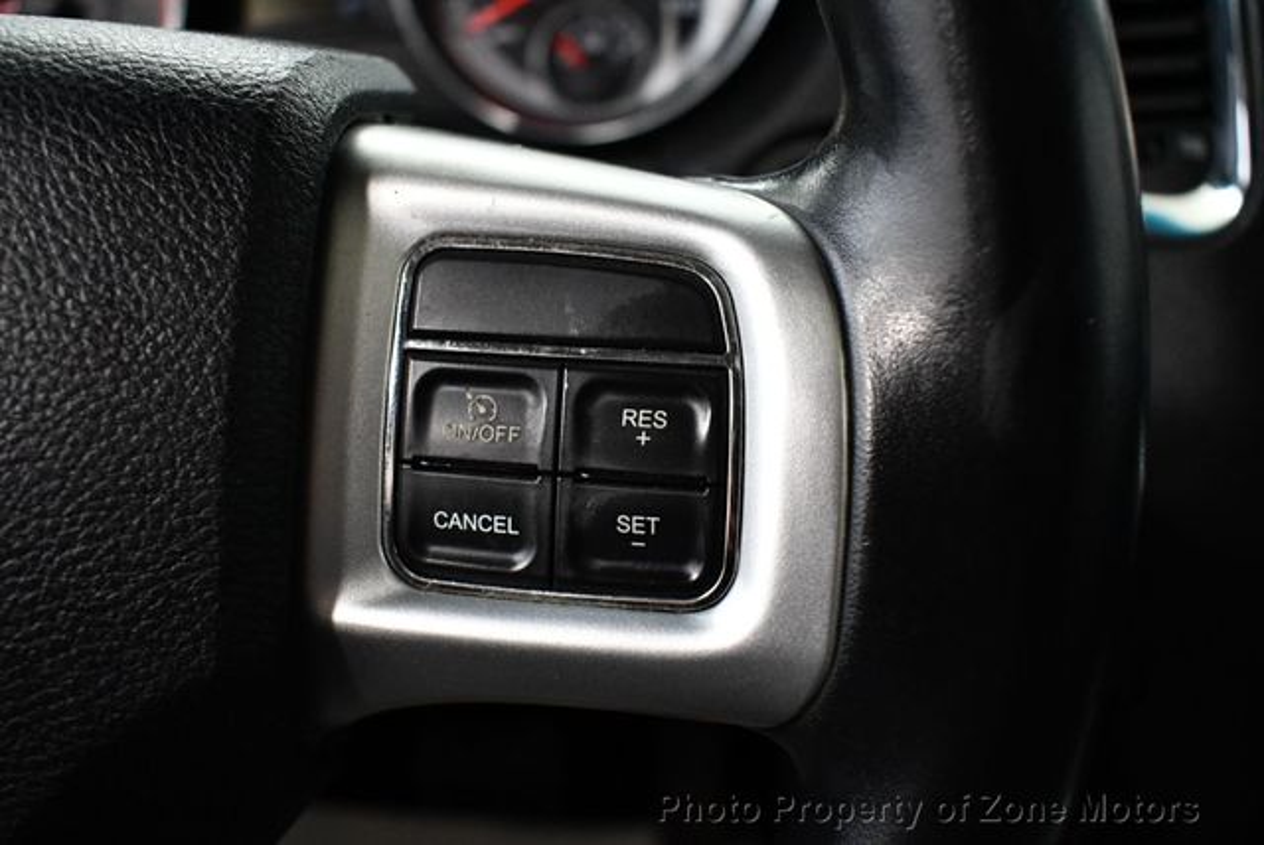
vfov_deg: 36.9
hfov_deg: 53.1
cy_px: 422
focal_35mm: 36
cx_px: 632
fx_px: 1265
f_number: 3.5
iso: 3200
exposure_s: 1/125
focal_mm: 18
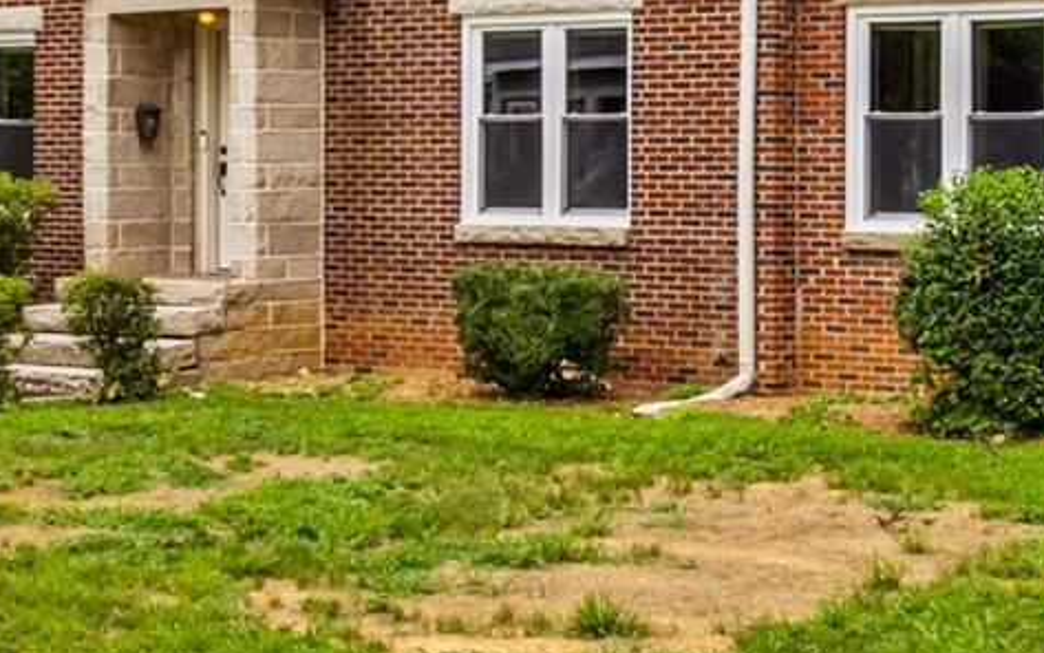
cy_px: 122
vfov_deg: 13.4
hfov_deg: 21.3
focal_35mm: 97
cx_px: 757
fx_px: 2761
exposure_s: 1/640
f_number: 2.8
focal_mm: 8.38
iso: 100
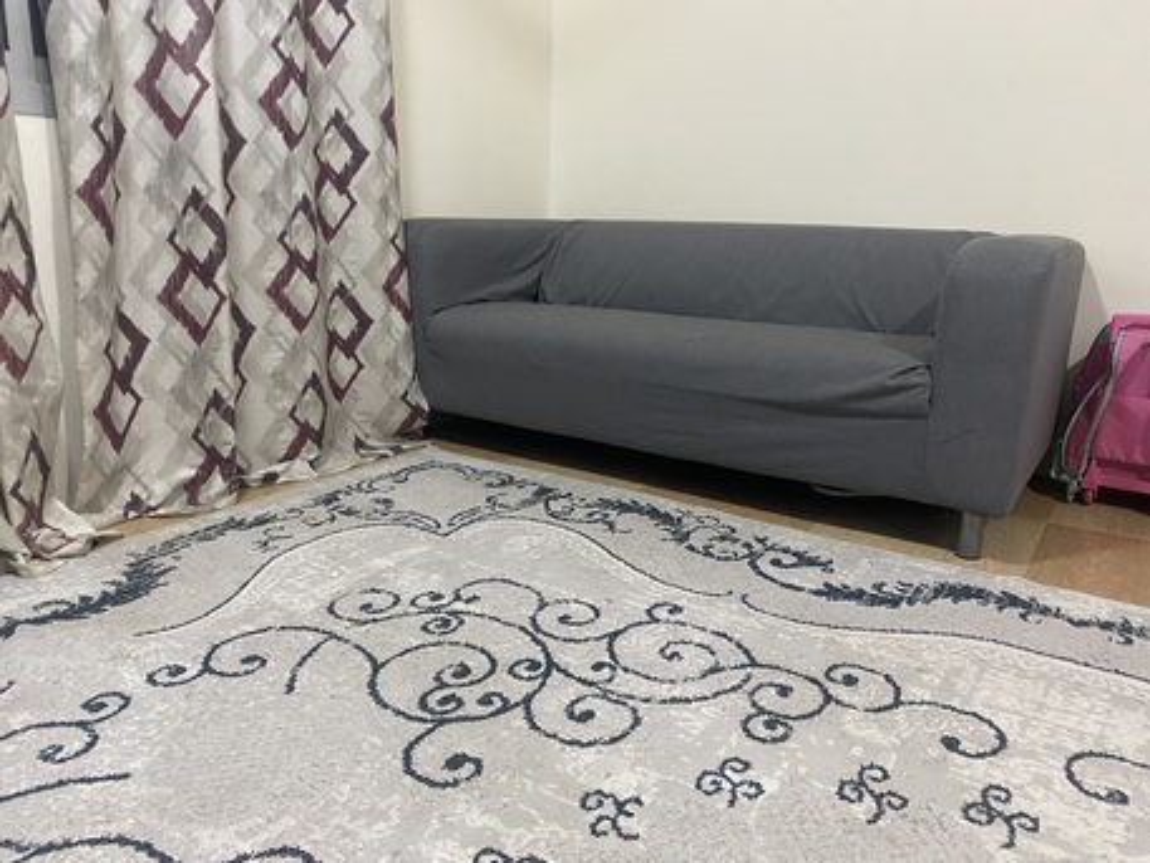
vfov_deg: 53.1
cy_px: 432
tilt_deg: -13.9
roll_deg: -1.7
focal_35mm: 26
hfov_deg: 67.3
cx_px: 575
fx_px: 864
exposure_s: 1/60
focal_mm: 4.25
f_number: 1.8
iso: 400
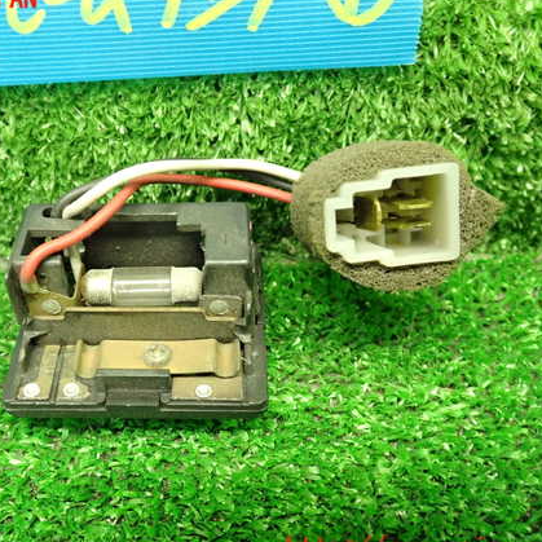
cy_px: 274
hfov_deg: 43.4
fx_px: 673
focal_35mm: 38
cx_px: 190
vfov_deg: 43.9
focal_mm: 5.4
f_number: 2.3
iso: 640
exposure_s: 1/30
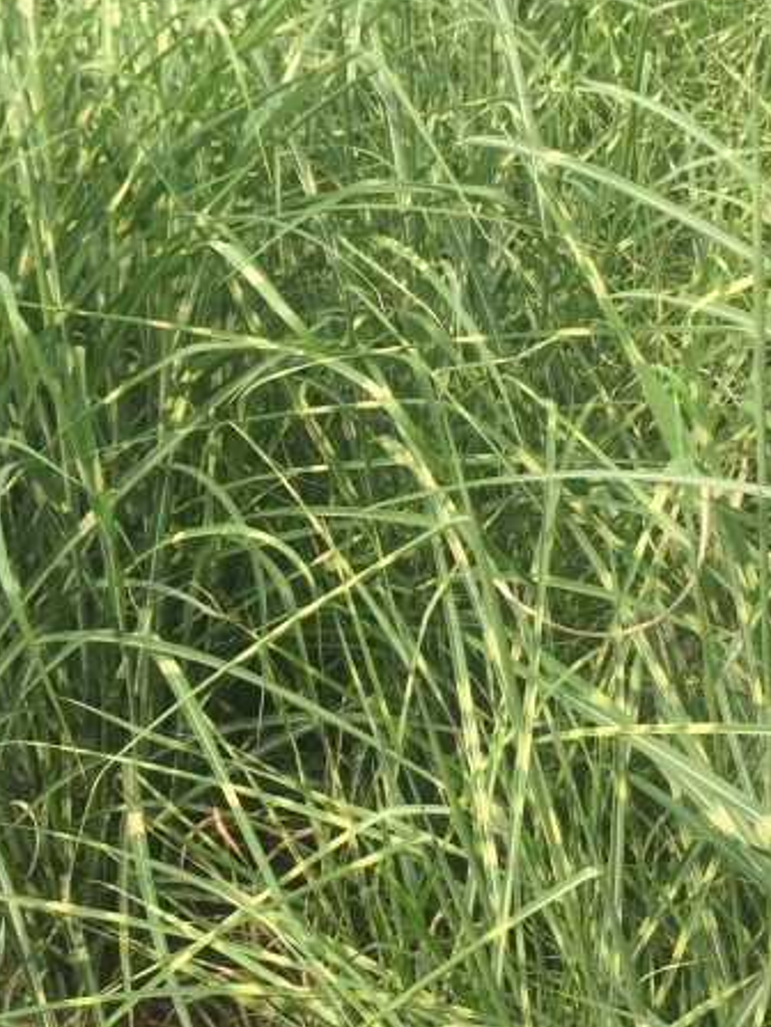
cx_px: 266
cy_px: 489
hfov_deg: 21.2
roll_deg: +2.9
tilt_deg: -24.5
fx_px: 2049
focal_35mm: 69
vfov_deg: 28.2
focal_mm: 4.15
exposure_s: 1/898
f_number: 2.2
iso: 32
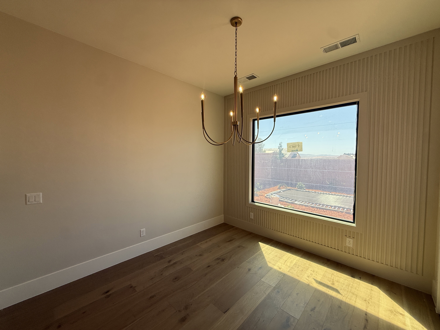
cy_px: 165
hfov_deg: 102.1
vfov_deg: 85.7
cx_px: 220
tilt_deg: -0.4
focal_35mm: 14
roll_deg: -0.5
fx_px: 178
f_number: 2.2
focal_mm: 2.22
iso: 64
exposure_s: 1/564
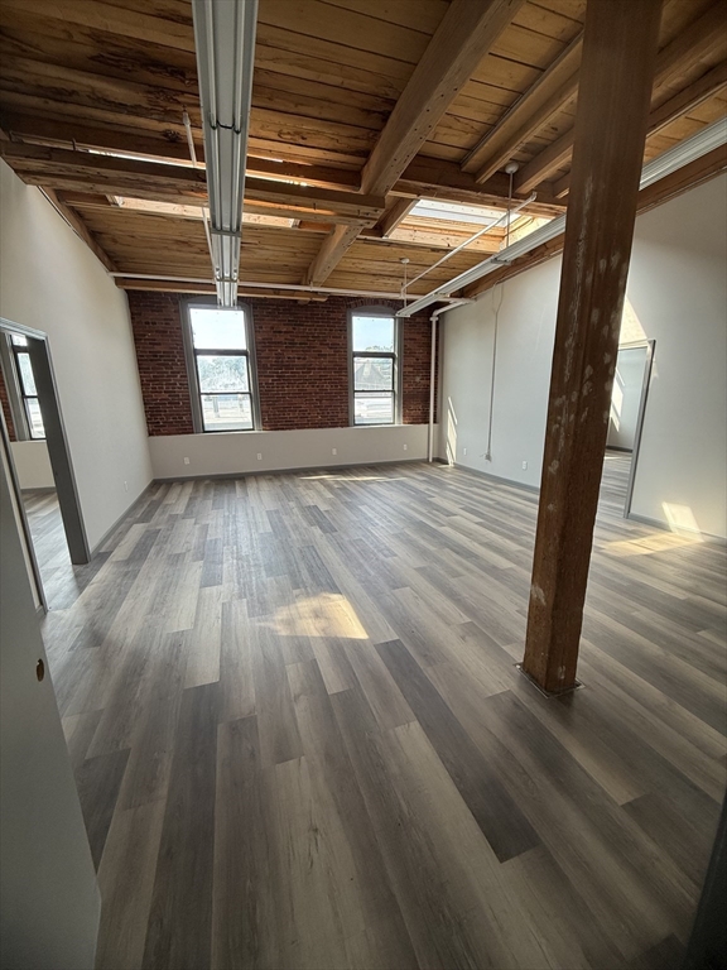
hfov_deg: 85.7
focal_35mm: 14
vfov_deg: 102.1
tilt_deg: -12.6
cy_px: 485
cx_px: 364
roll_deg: +0.5
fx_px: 392
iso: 64
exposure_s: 1/141
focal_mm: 2.22
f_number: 2.2
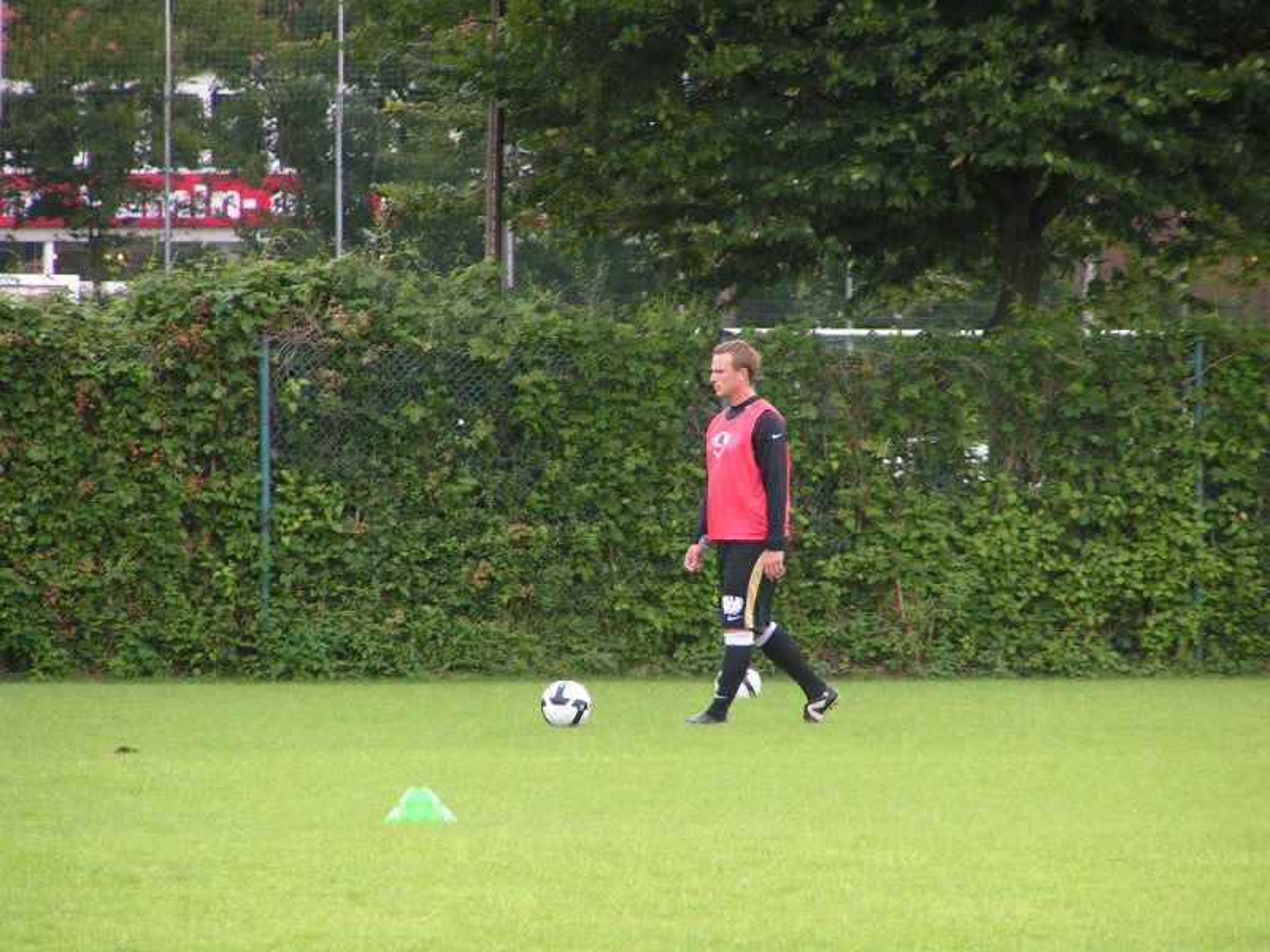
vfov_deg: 3.9
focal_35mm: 380
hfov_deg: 5.2
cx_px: 635
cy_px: 476
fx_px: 13942
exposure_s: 1/320
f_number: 3.5
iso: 125
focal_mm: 58
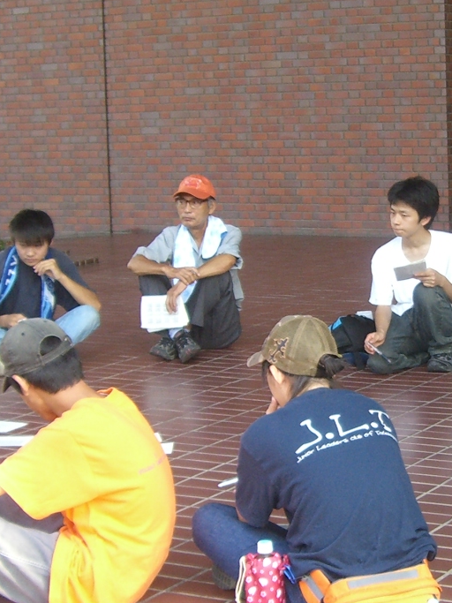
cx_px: 456
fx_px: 1550
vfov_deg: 22.0
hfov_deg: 16.2
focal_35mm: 89
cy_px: 321
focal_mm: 6.2
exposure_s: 1/200
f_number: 2.7
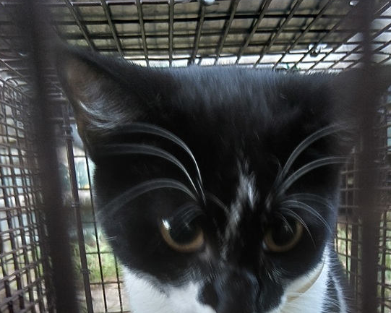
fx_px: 556
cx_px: 259
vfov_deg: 28.4
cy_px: 349
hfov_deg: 38.4
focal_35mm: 48
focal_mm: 3.86
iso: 125
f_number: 1.8
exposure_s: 1/60
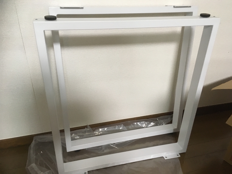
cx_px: 116
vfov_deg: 48.2
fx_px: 194
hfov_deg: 61.7
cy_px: 87
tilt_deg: -29.1
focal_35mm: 29
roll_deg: -1.4
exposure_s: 1/30
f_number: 2.2
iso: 200
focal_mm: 4.15
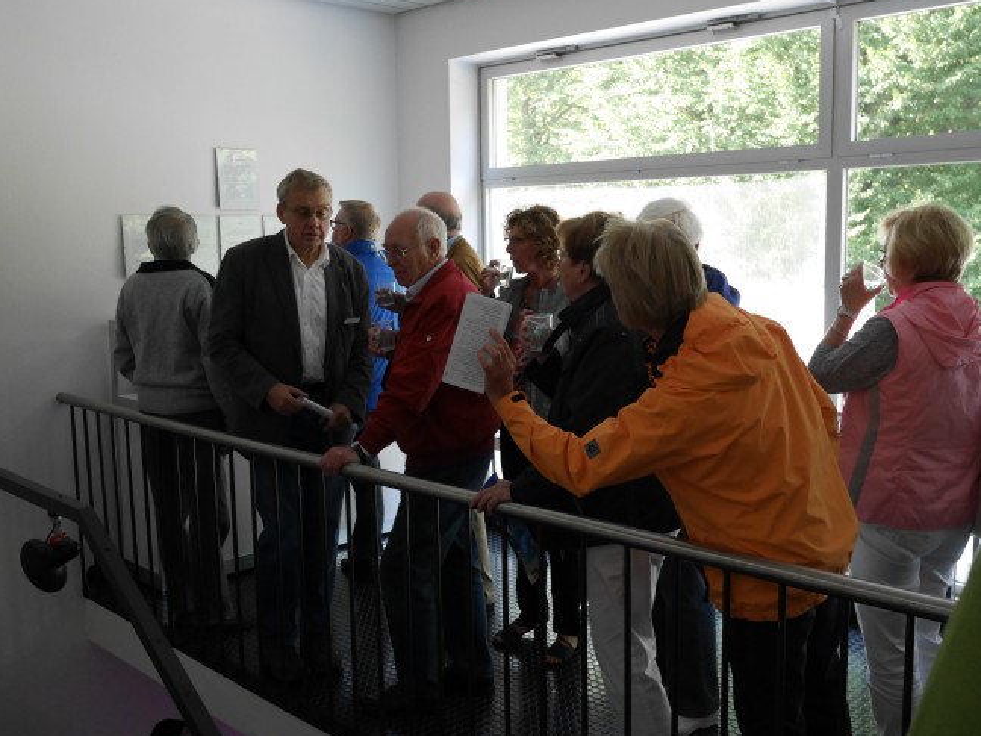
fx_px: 1049
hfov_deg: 50.1
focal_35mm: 37
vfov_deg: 38.7
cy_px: 362
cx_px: 478
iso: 1600
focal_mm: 15
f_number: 3.2
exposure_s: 1/320
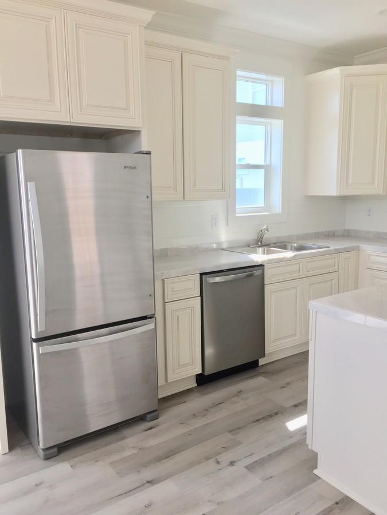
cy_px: 258
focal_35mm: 29
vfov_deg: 61.7
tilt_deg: -8.5
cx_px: 194
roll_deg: +0.9
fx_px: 432
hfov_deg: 48.2
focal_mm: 4.15
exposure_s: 1/120
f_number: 2.2
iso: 40
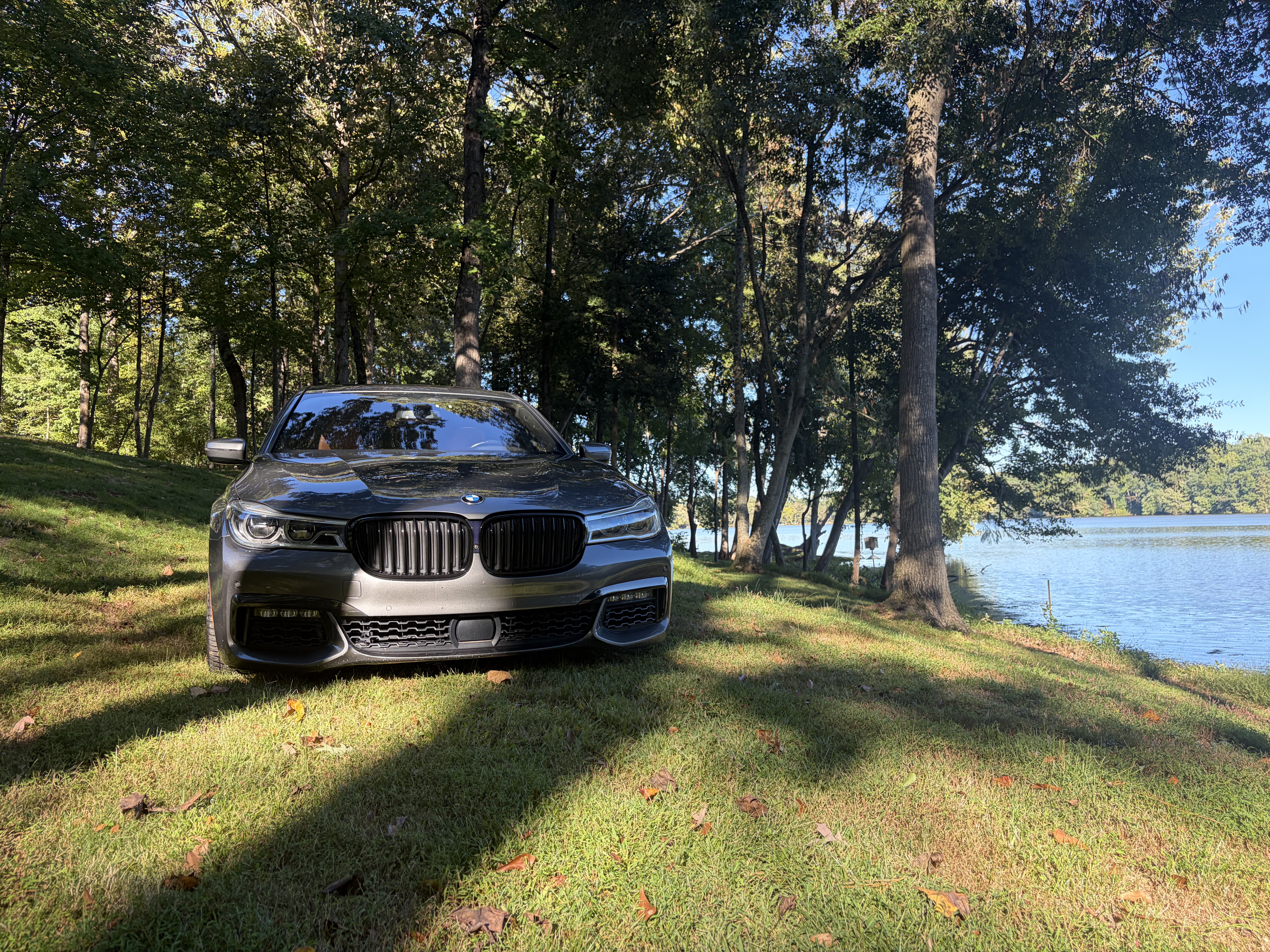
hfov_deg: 67.3
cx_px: 635
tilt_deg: +4.0
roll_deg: +1.7
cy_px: 476
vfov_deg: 53.1
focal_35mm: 26
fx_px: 954
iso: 64
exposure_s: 1/459
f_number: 1.6
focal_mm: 5.96
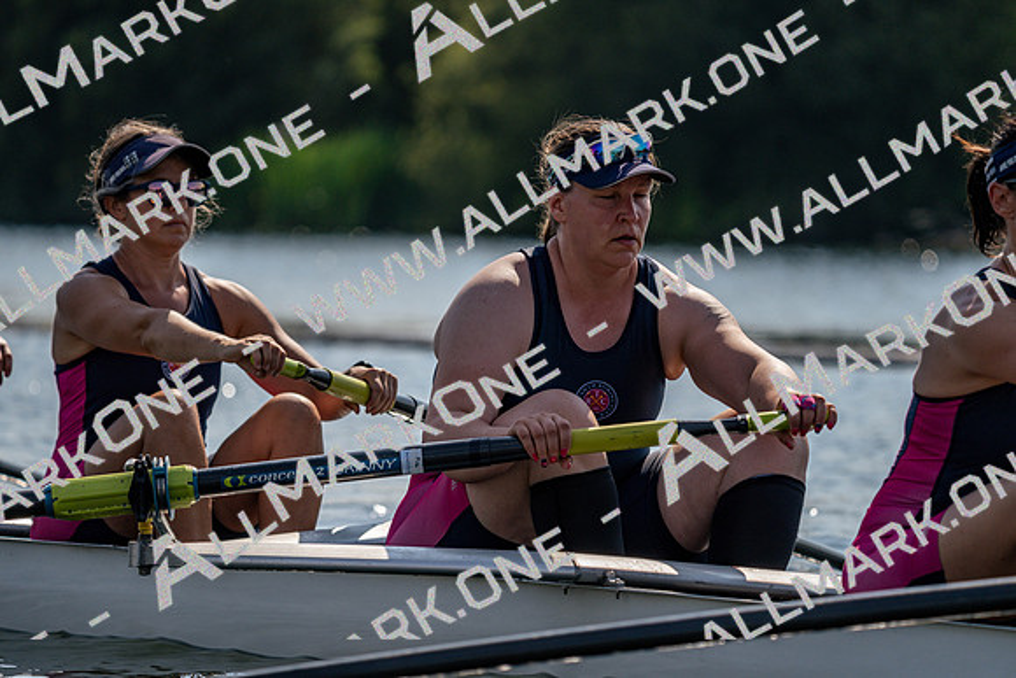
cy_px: 339
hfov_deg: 7.1
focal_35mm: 289
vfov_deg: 4.8
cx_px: 508
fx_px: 8158
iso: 160
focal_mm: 289
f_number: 5.6
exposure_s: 1/1600
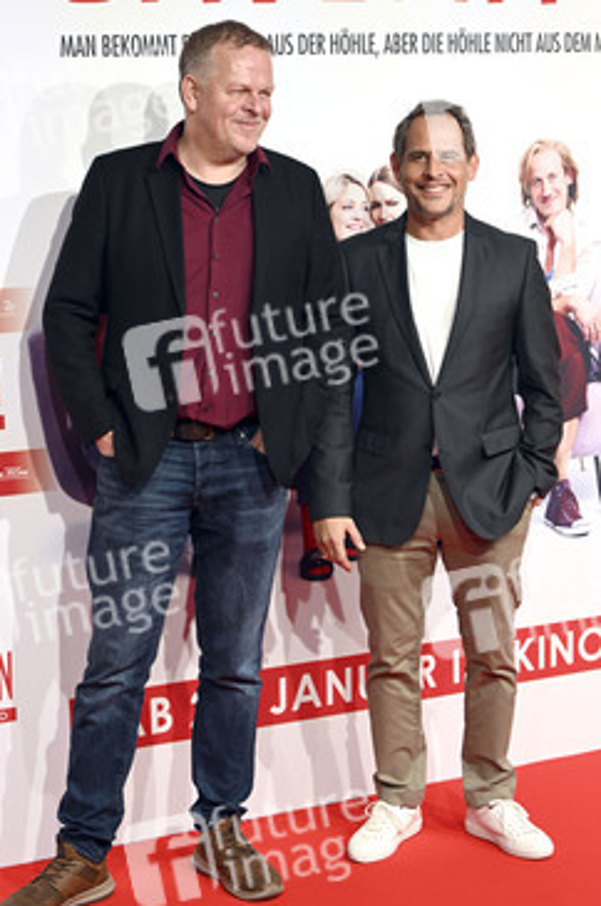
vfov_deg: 25.7
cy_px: 477
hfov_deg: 17.2
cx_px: 323
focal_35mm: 79
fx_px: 1986
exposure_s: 1/160
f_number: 6
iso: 1250
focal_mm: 72
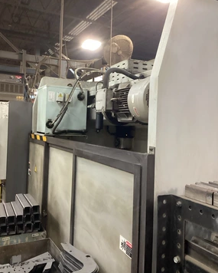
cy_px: 126
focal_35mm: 34
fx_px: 274
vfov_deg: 52.8
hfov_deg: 43.4
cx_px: 109
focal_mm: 3.3
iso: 250
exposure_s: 1/40
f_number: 2.4
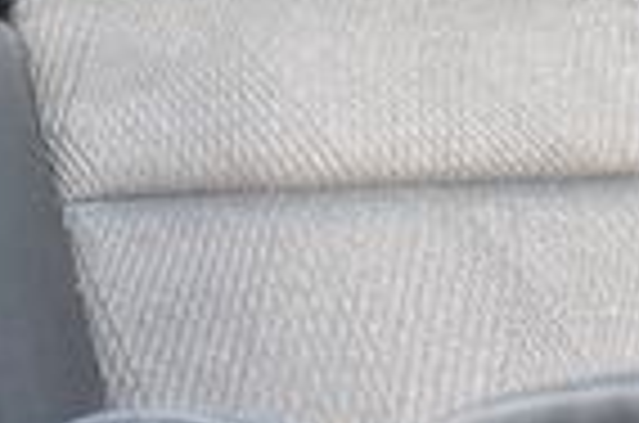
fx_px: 2161
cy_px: -162
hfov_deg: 15.3
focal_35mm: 122
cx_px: -369
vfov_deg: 10.9
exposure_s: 1/25
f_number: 7.1
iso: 400
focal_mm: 18
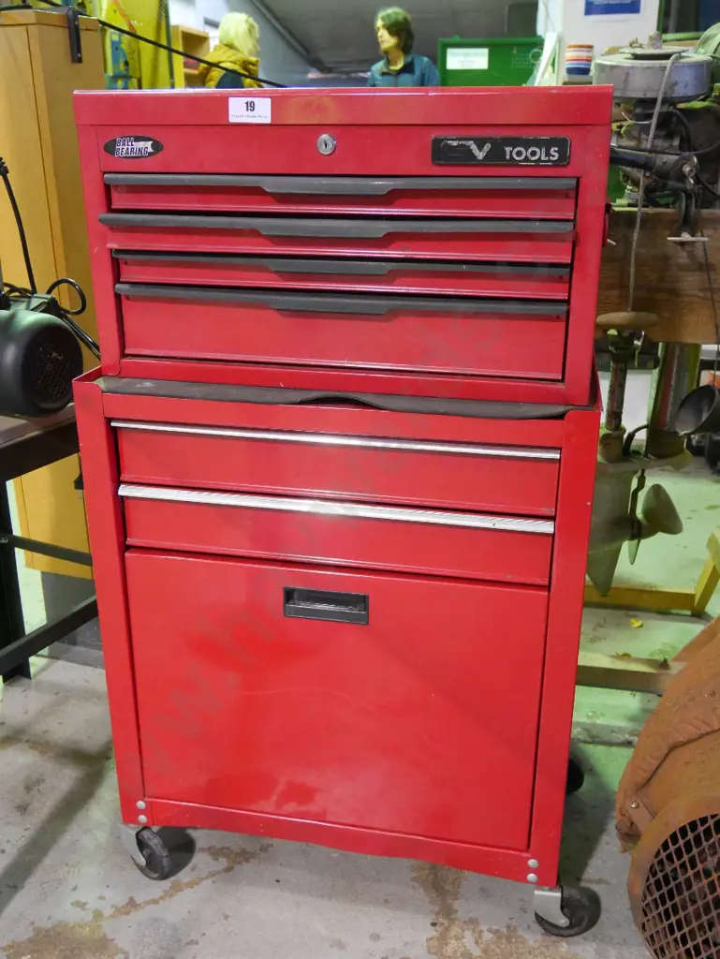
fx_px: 942
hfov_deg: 41.8
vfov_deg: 53.9
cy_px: 480
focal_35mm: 34
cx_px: 360
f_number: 4
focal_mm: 17
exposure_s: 1/50
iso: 3200
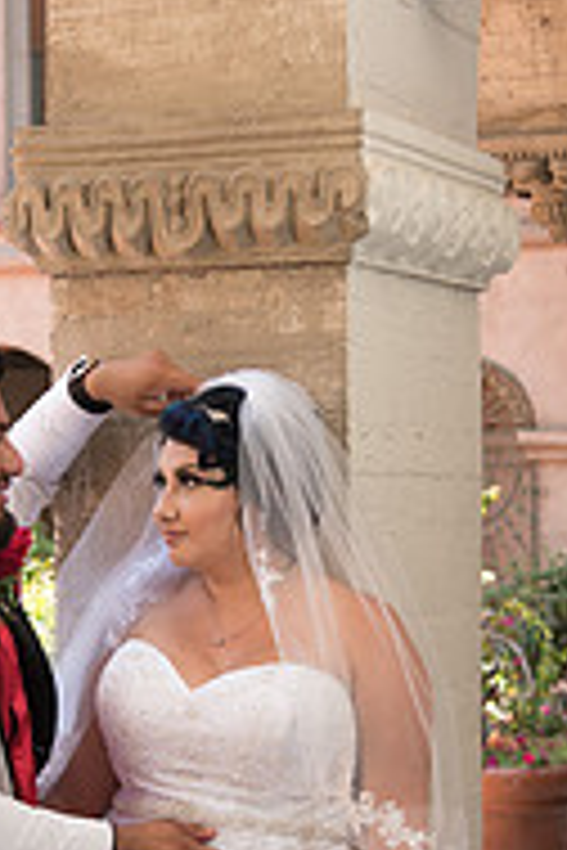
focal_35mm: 105
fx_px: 2480
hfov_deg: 13.0
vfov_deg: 19.3
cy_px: 643
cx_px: 216
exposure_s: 1/100
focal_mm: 44
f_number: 3.5
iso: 100
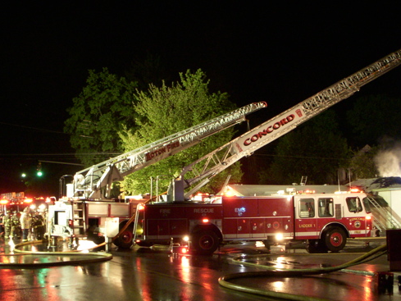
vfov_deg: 32.9
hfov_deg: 42.9
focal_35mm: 44
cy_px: 161
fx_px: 510
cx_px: 203
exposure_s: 1/8
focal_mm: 6.3
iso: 400
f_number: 3.3
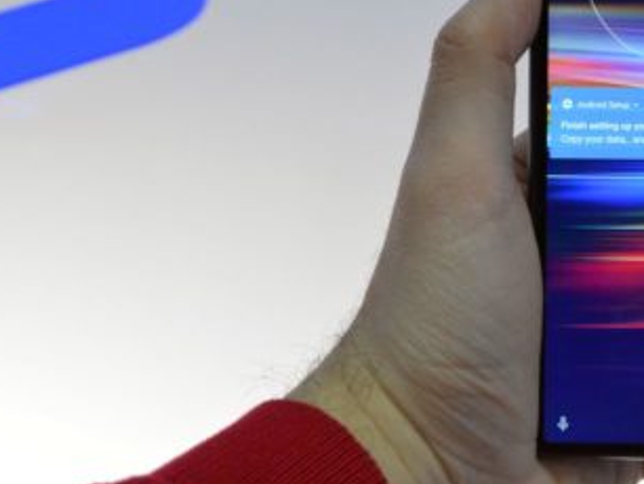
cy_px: 100
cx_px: 434
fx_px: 1471
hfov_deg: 24.6
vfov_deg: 18.5
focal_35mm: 79
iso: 3200
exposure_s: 1/200
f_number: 10
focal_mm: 28
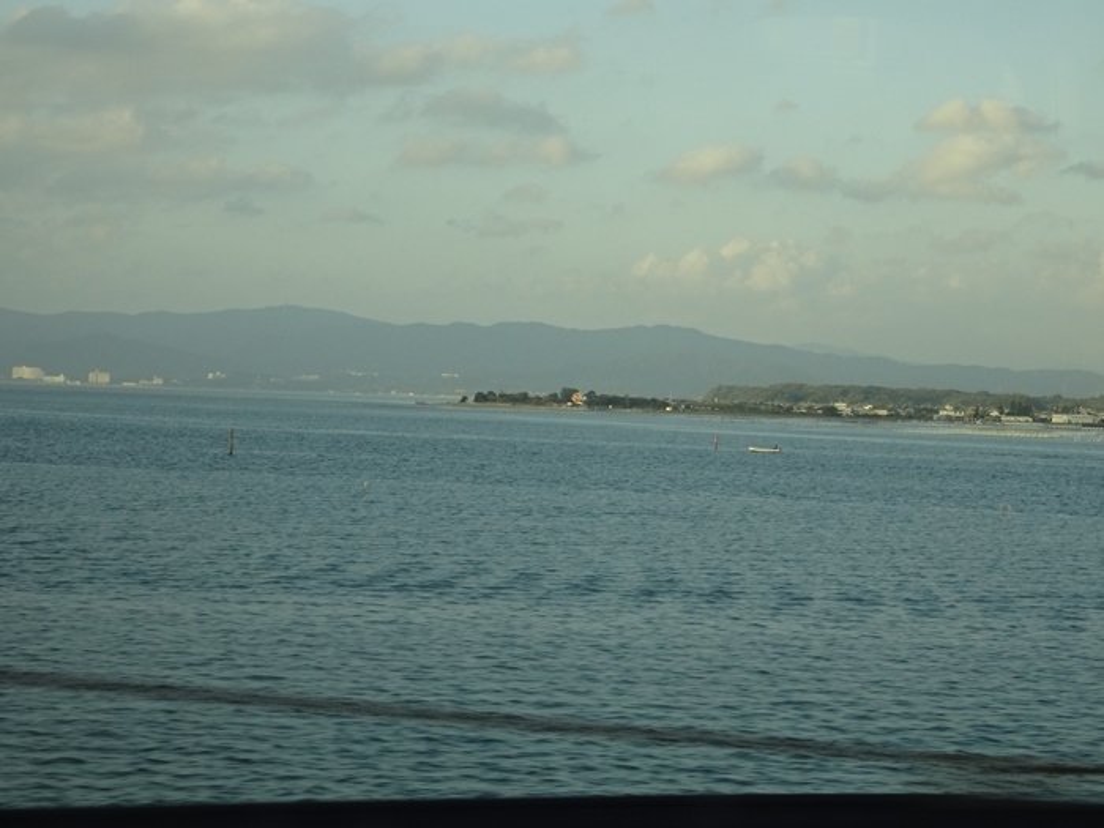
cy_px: 414
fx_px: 2488
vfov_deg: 18.9
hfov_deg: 25.0
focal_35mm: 78
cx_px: 552
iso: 160
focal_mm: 13.26
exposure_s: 1/250
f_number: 5
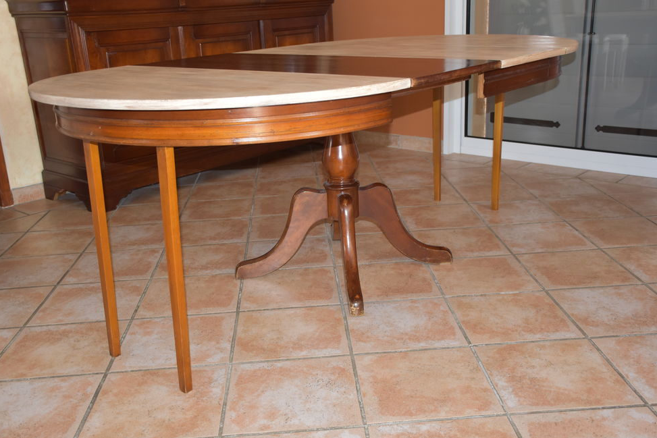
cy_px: 214
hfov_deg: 51.9
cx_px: 336
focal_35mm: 37
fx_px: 675
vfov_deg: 36.0
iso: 560
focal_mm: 24
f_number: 3.8
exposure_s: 1/30
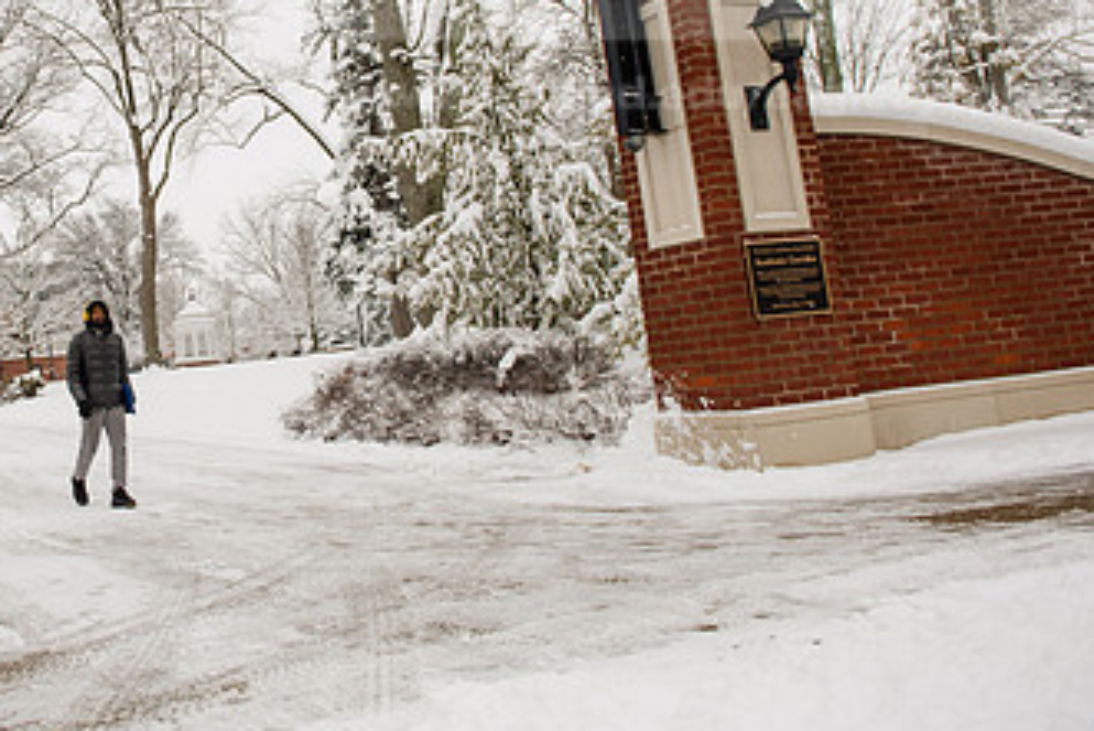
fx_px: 1277
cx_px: 195
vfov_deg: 31.2
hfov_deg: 43.8
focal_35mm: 42
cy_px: 164
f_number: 4
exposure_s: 1/500
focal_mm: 24
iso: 125
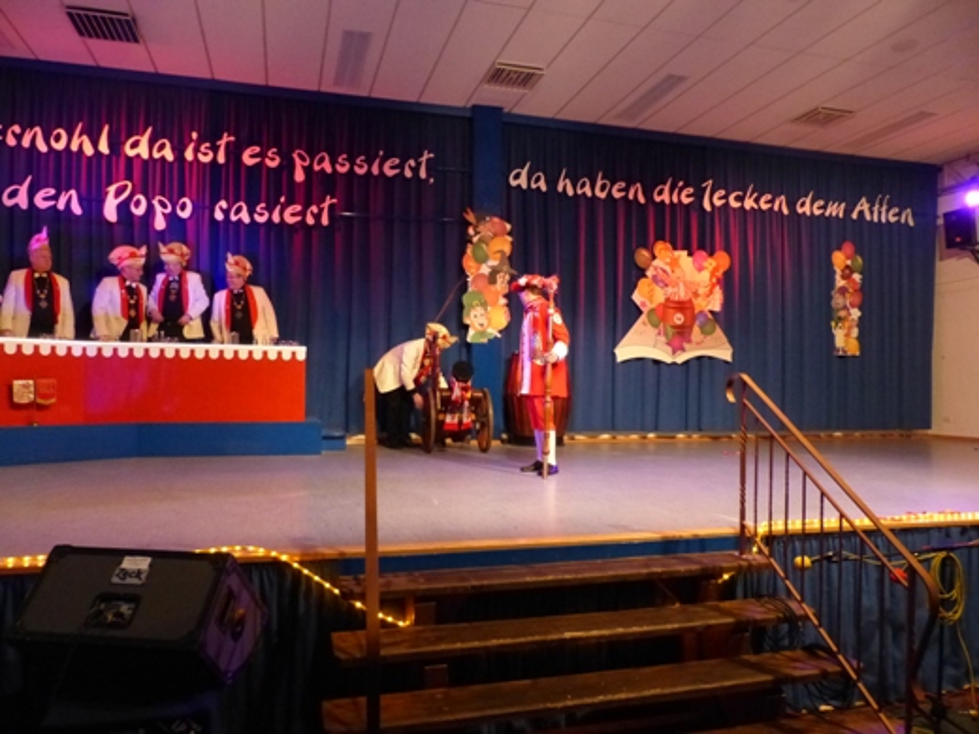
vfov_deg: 54.9
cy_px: 367
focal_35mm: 25
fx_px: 707
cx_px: 490
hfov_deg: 69.4
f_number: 2.8
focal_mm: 4.5
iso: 800
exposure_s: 1/25
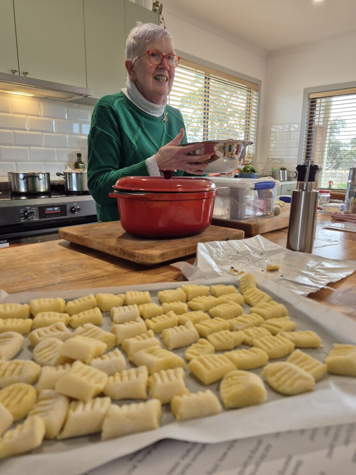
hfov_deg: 58.9
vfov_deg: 73.9
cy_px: 238
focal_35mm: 23
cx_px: 178
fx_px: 315
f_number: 1.8
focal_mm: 5.4
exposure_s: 1/100
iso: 100
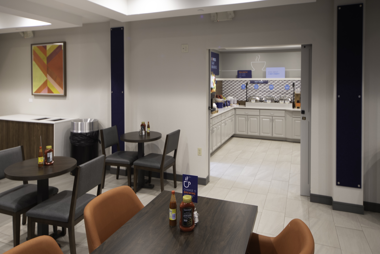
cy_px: 127
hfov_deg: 73.7
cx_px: 190
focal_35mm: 24
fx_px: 253
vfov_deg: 53.1
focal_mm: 24
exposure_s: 1/3
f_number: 5.6
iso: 100
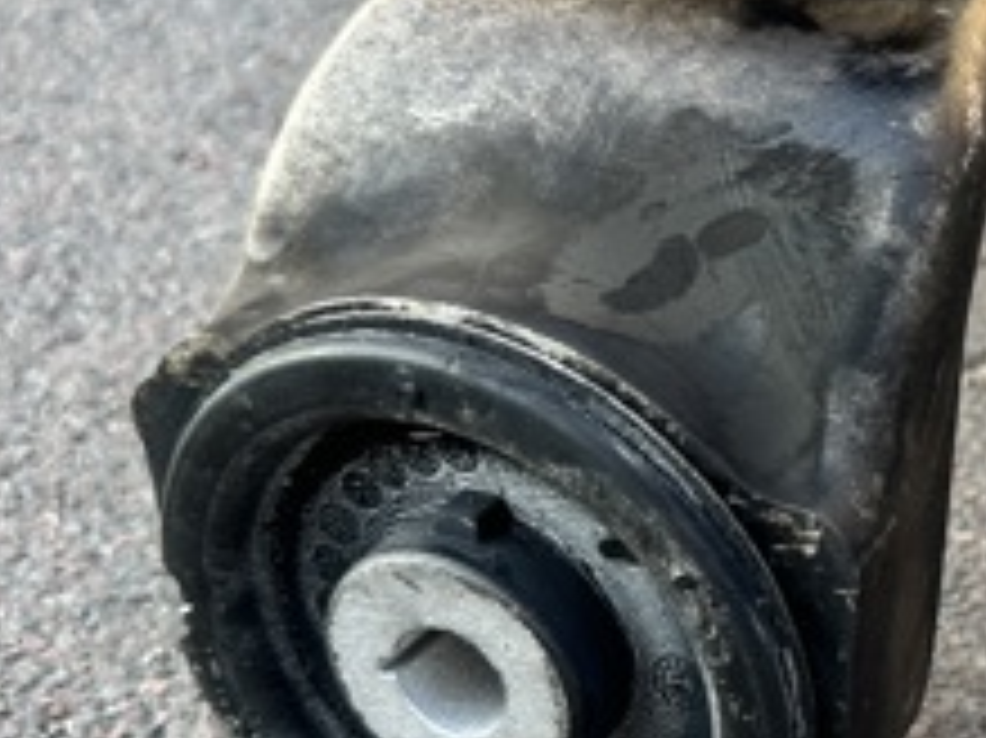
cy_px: 529
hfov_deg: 25.1
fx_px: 1993
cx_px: 1175
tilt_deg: -33.1
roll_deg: -3.1
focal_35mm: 70
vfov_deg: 20.9
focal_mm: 6.86
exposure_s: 1/273
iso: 80
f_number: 1.78
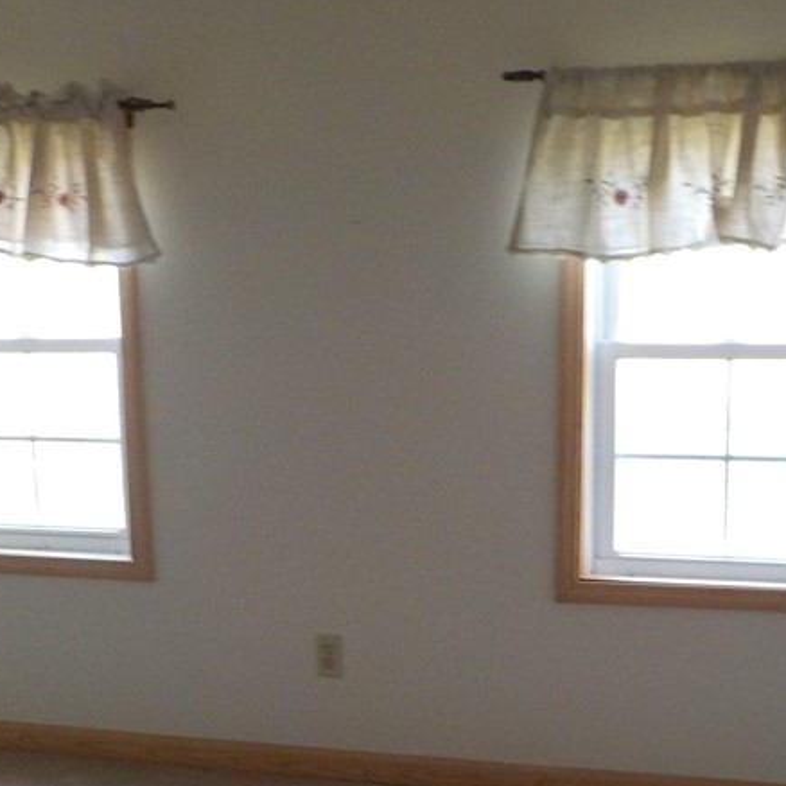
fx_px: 1593
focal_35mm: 62
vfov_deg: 27.3
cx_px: 404
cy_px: 598
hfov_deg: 27.7
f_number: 3.3
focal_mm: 4.1
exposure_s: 1/30
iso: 280
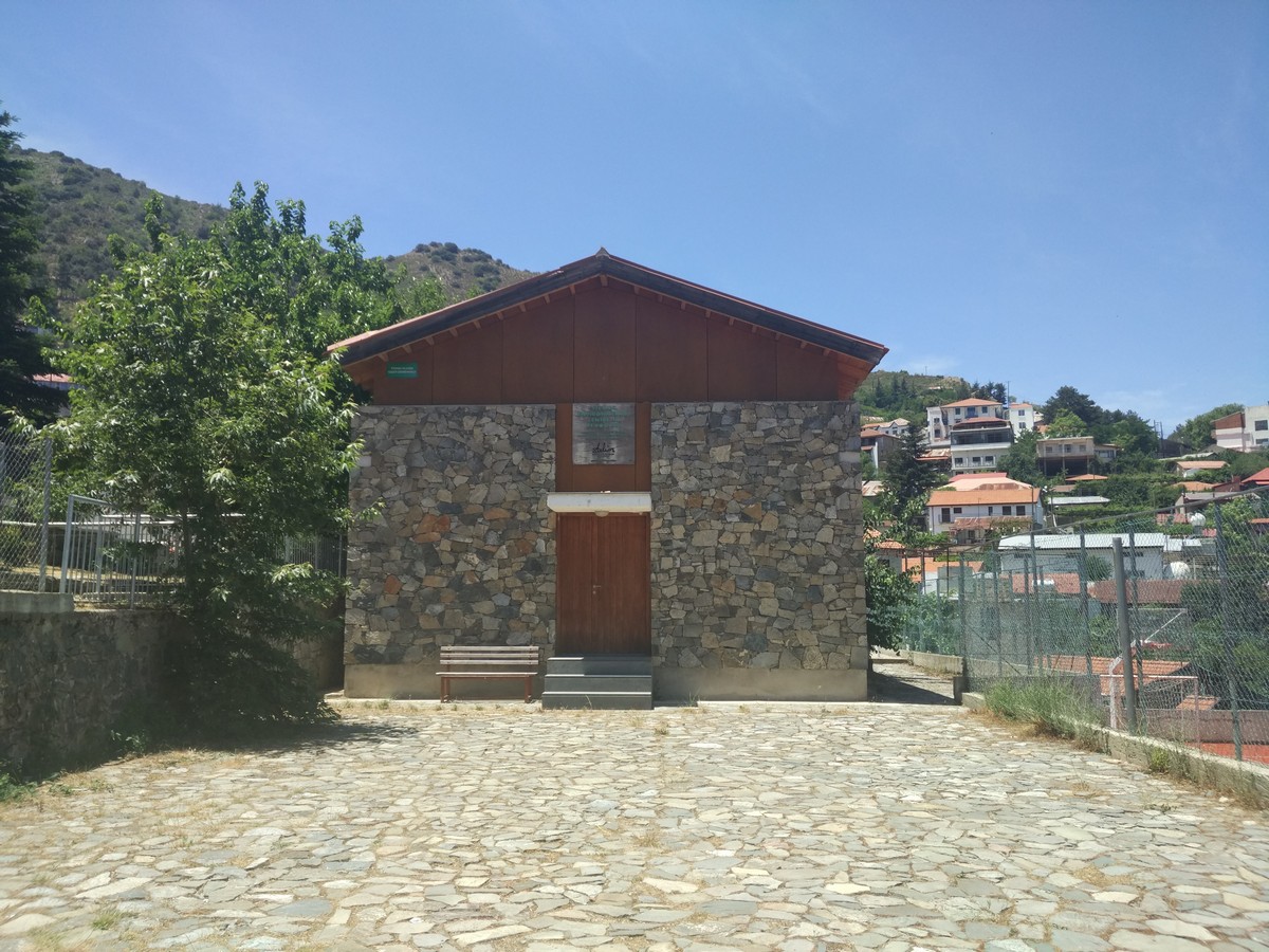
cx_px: 634
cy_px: 476
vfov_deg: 46.8
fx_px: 1100
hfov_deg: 60.0
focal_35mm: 30
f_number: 2
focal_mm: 4.12
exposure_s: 1/1006
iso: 100
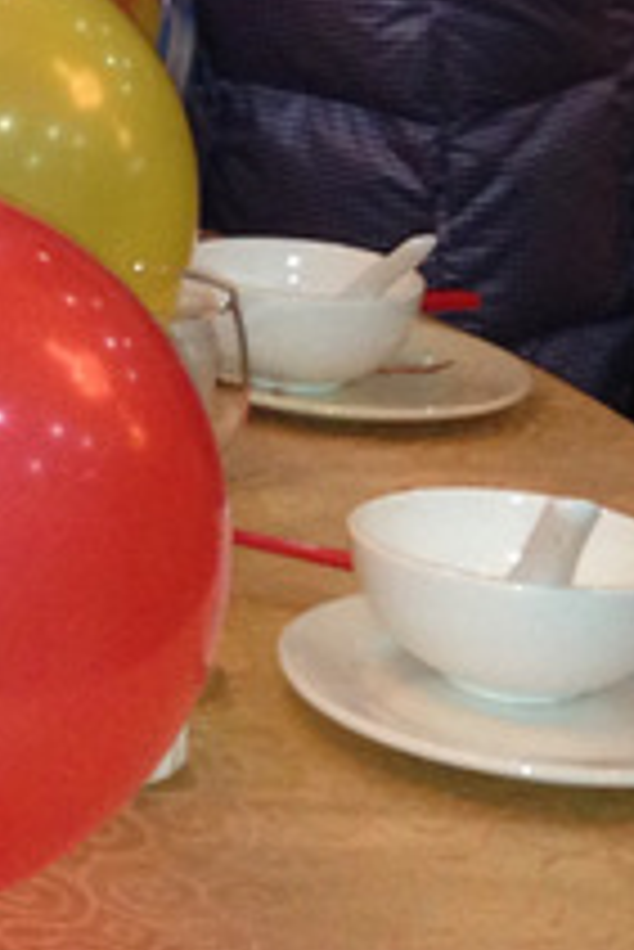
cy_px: -185
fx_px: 3428
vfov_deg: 15.2
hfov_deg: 9.7
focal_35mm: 130
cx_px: -724
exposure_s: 1/20
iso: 200
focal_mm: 4.13
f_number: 2.4
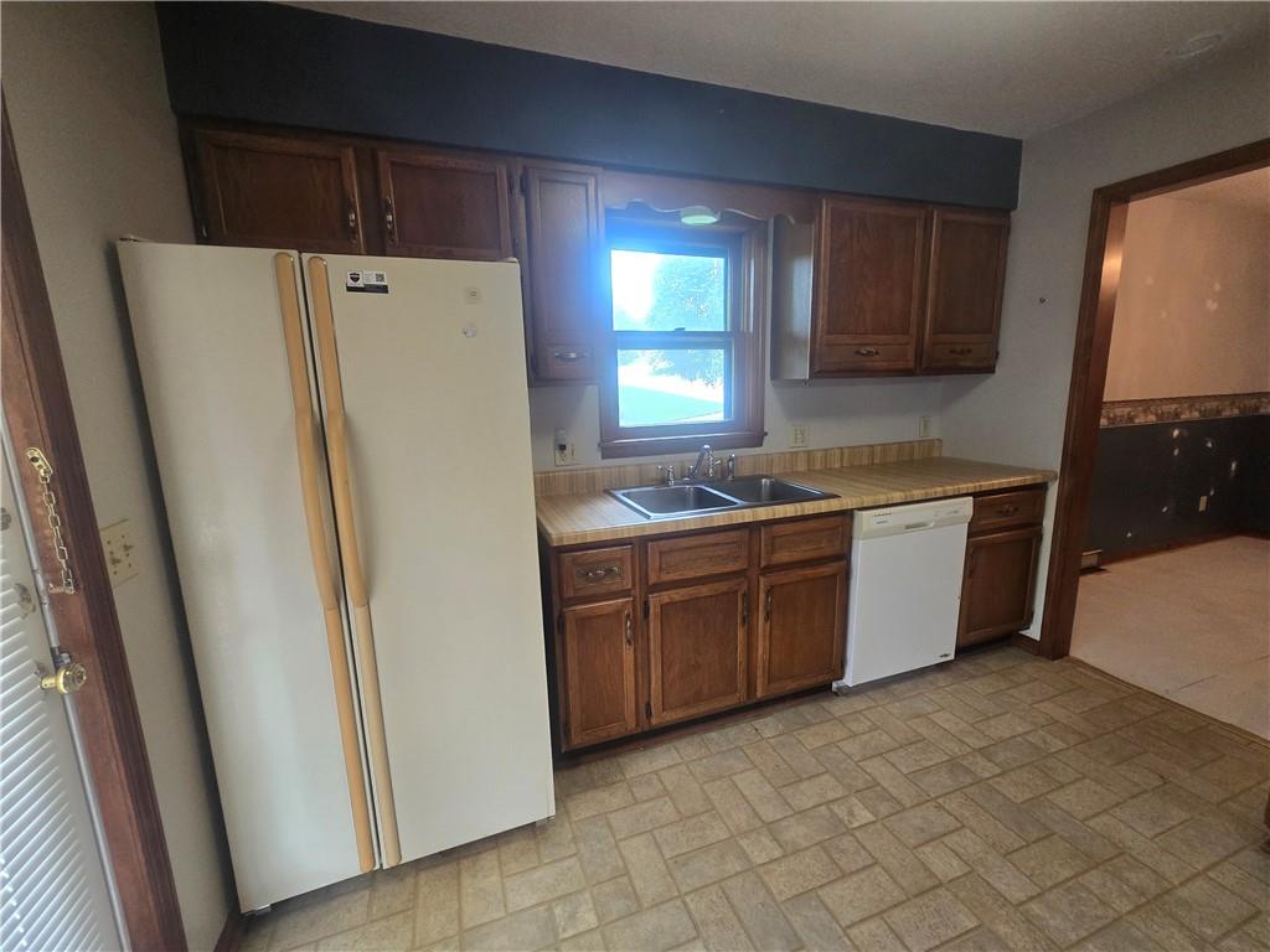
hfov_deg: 106.2
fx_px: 477
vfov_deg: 89.9
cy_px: 476
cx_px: 635
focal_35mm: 13
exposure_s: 1/60
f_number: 2.2
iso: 250
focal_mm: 2.2
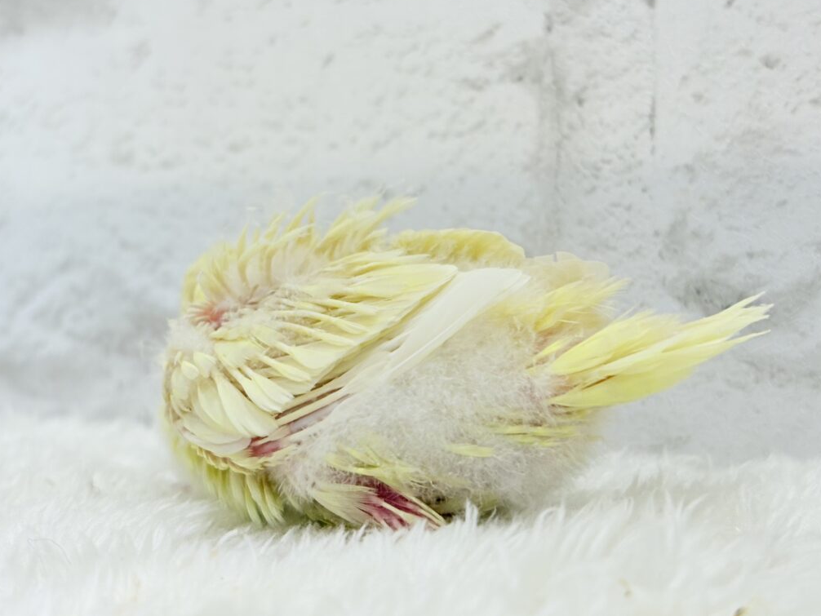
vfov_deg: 23.6
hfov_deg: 31.2
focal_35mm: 62
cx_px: 393
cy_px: 250
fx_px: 1471
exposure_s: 1/100
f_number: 1.6
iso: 64
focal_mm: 5.96
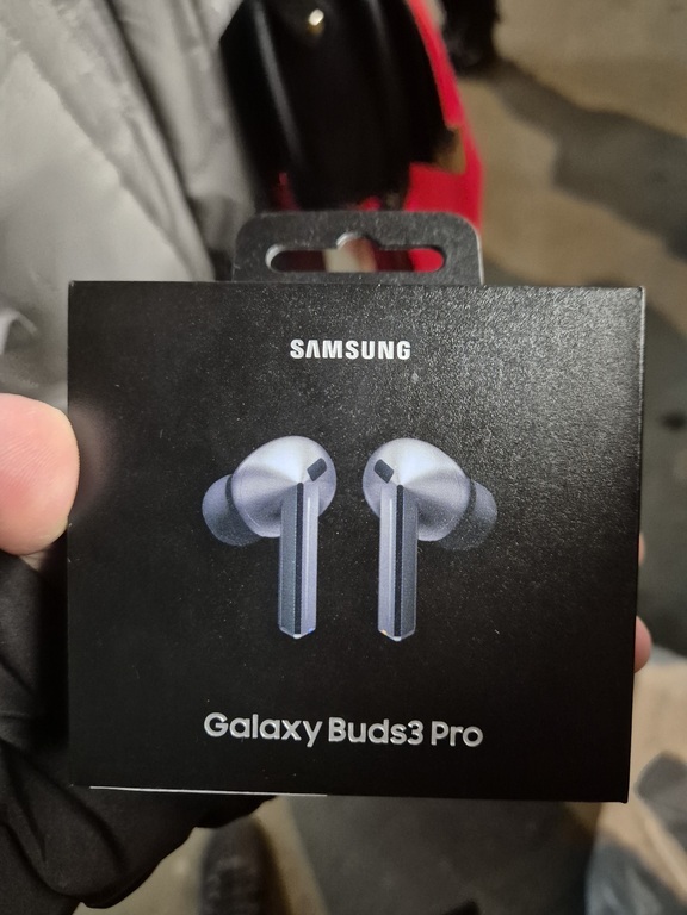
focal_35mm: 23
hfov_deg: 58.9
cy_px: 458
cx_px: 344
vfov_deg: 73.9
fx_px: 609
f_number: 1.8
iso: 1600
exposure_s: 1/50
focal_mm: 5.4
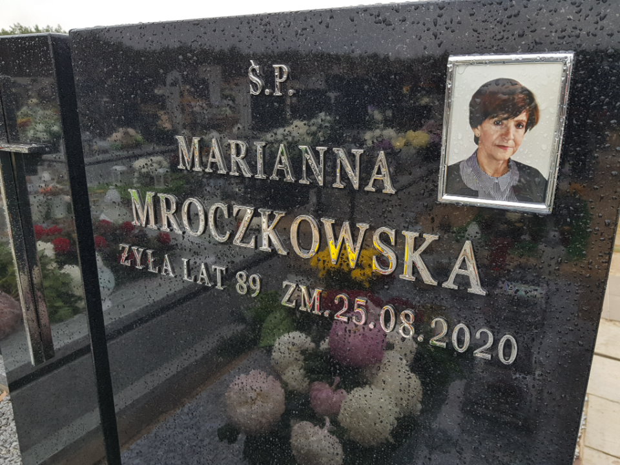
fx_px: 466
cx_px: 310
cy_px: 232
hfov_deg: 67.3
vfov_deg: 53.1
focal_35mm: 26
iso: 40
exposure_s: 1/327
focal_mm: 4.2
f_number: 1.7
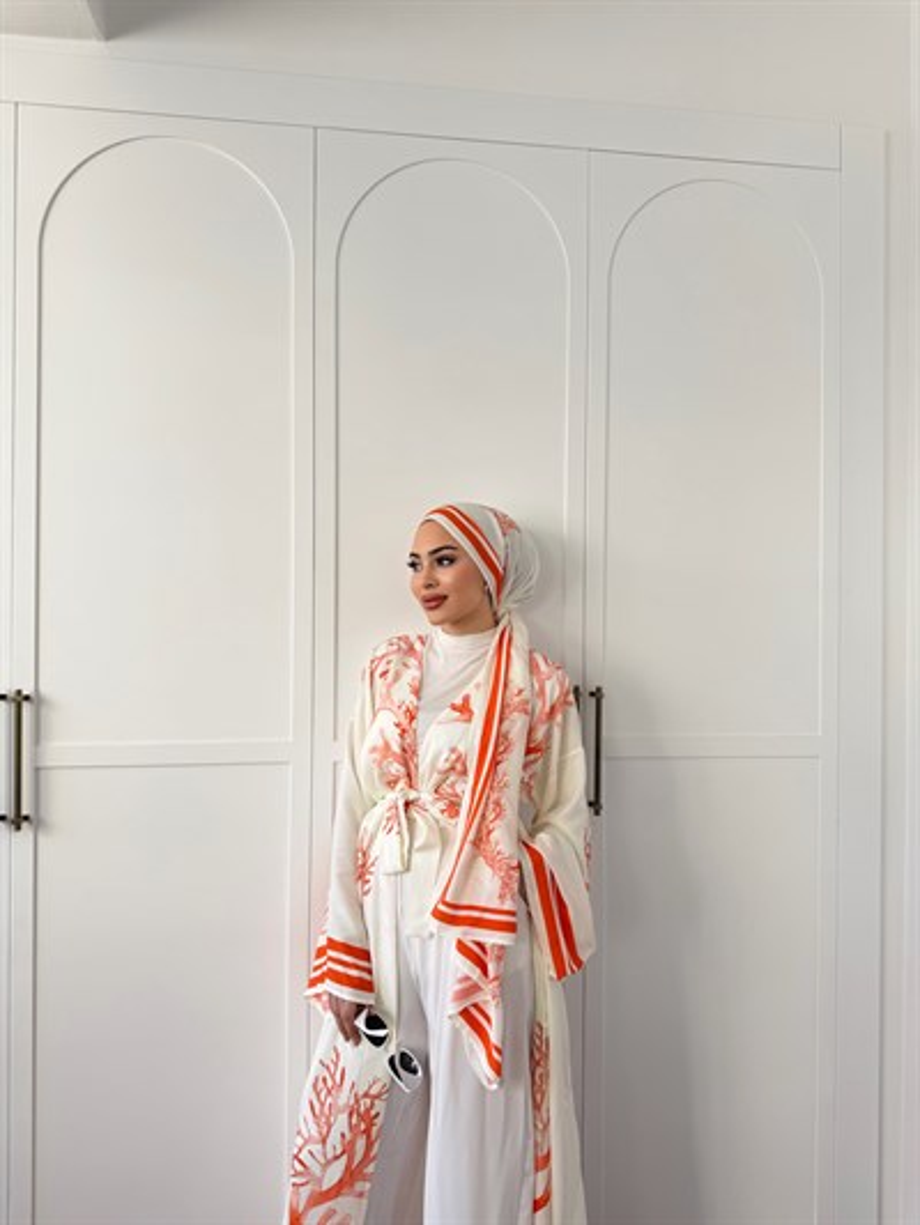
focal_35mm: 24
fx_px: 850
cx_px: 460
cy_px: 612
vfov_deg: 71.6
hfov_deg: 56.8
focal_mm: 6.76
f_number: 1.78
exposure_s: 1/252
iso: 64
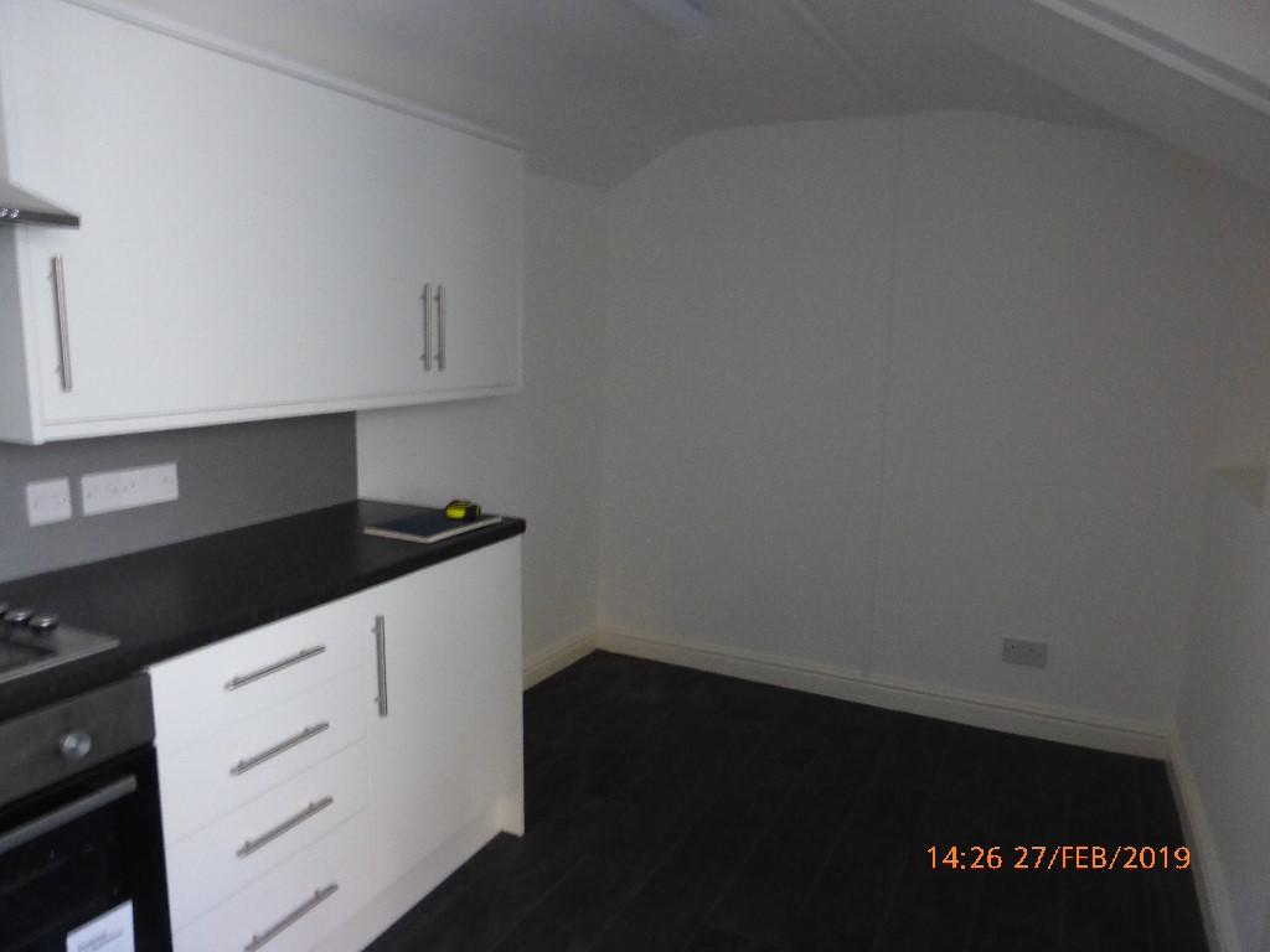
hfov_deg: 71.6
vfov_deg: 56.8
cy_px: 476
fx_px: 881
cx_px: 635
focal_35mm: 24
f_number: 3.3
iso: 400
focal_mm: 4.3
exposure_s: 1/4
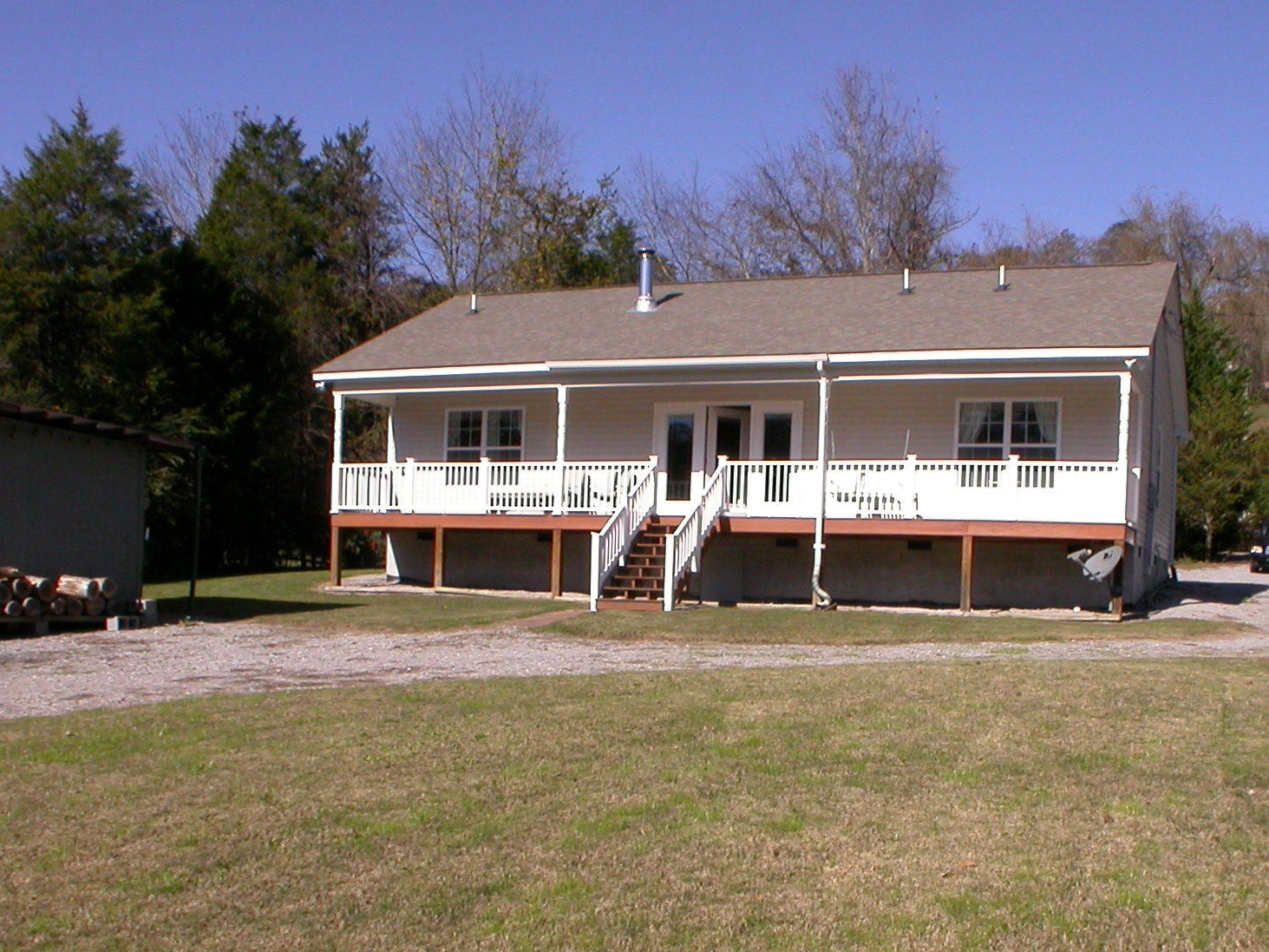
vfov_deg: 24.7
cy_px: 643
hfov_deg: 32.7
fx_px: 2163
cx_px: 717
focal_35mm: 59
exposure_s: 1/353
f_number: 7.5
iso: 100
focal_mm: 7.85
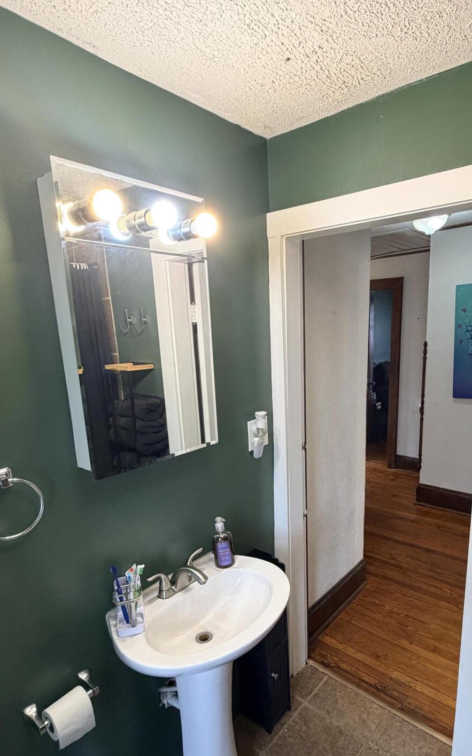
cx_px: 261
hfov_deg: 57.1
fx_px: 432
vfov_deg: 81.8
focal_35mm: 21
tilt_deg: -12.3
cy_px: 429
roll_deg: +1.2
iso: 250
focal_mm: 2.22
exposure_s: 1/120
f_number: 2.2
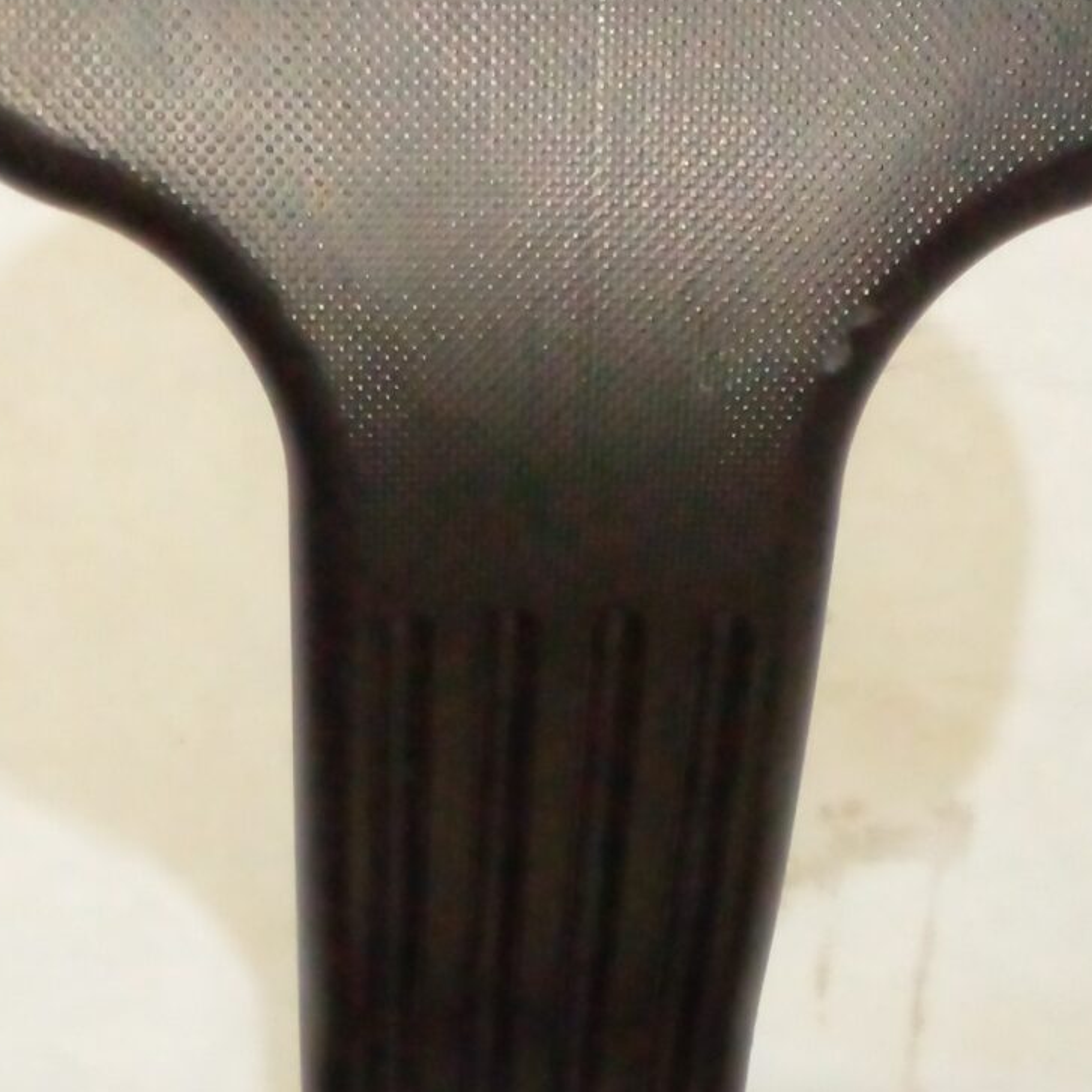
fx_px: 2998
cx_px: 625
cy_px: 1362
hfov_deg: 20.6
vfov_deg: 19.3
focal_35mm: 84
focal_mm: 3.6
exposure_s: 1/25
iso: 500
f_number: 1.9
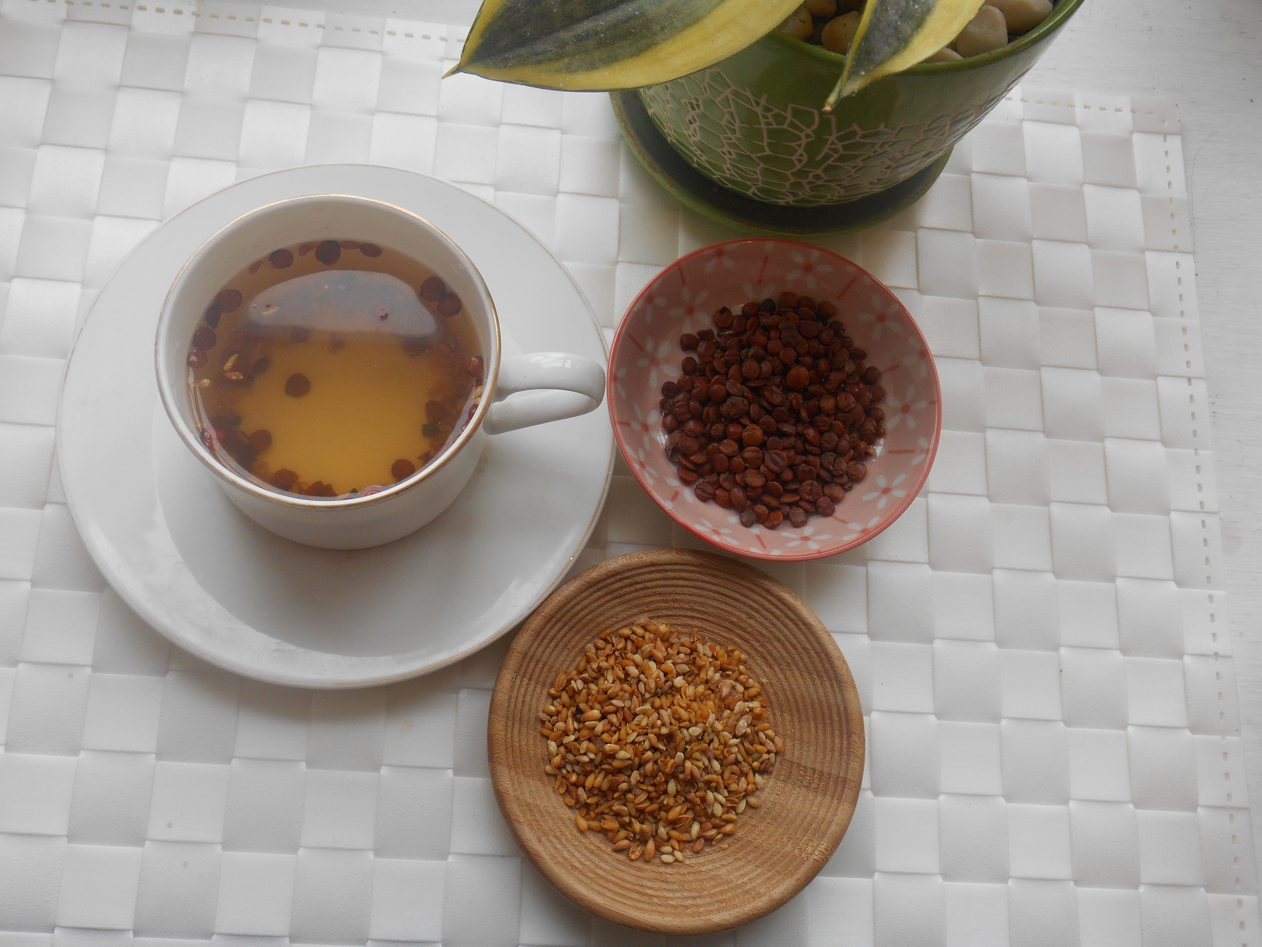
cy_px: 474
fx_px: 1276
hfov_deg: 52.6
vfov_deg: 40.7
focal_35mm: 35
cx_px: 631
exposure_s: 1/30
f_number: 3.7
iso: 125
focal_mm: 6.3
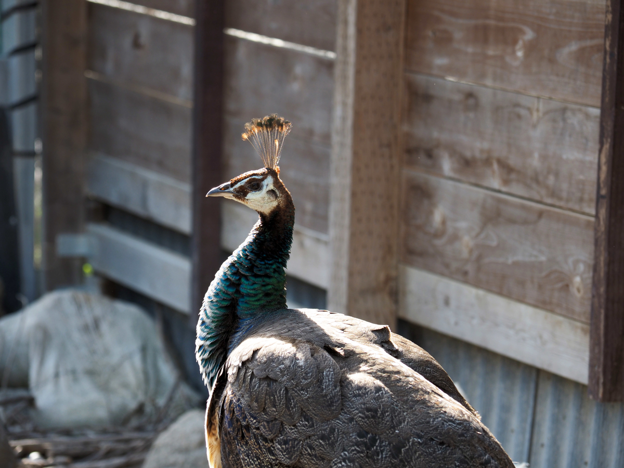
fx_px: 3605
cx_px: 312
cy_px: 234
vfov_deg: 7.4
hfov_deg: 9.9
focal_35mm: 200
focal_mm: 100
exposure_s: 1/250
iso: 200
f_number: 4
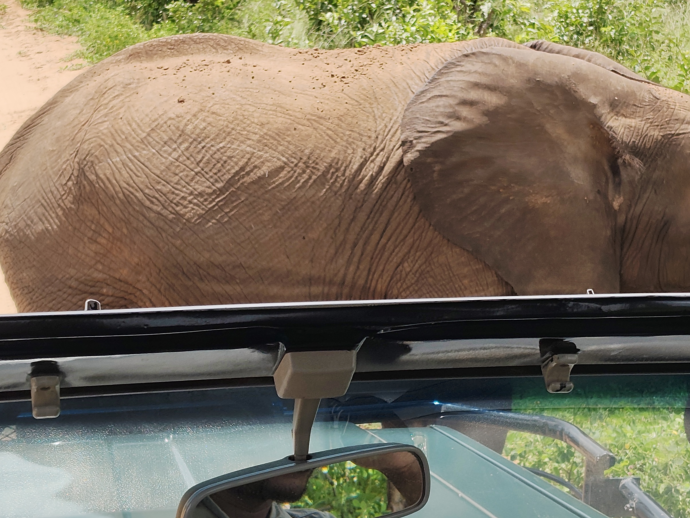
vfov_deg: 17.4
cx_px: 344
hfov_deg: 23.0
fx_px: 1694
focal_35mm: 85
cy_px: 216
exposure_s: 1/710
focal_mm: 5.56
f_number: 1.88
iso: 50
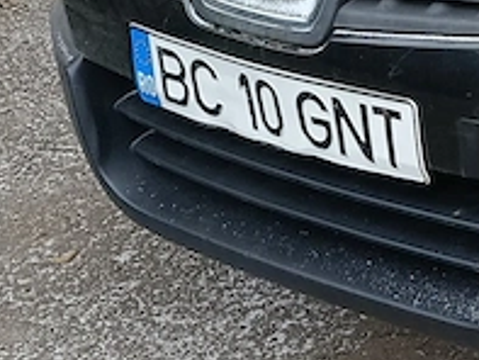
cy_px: 7
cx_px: 1011
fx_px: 1689
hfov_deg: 13.4
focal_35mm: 122
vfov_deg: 12.0
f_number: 1.7
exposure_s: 1/100
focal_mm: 5.24
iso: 159
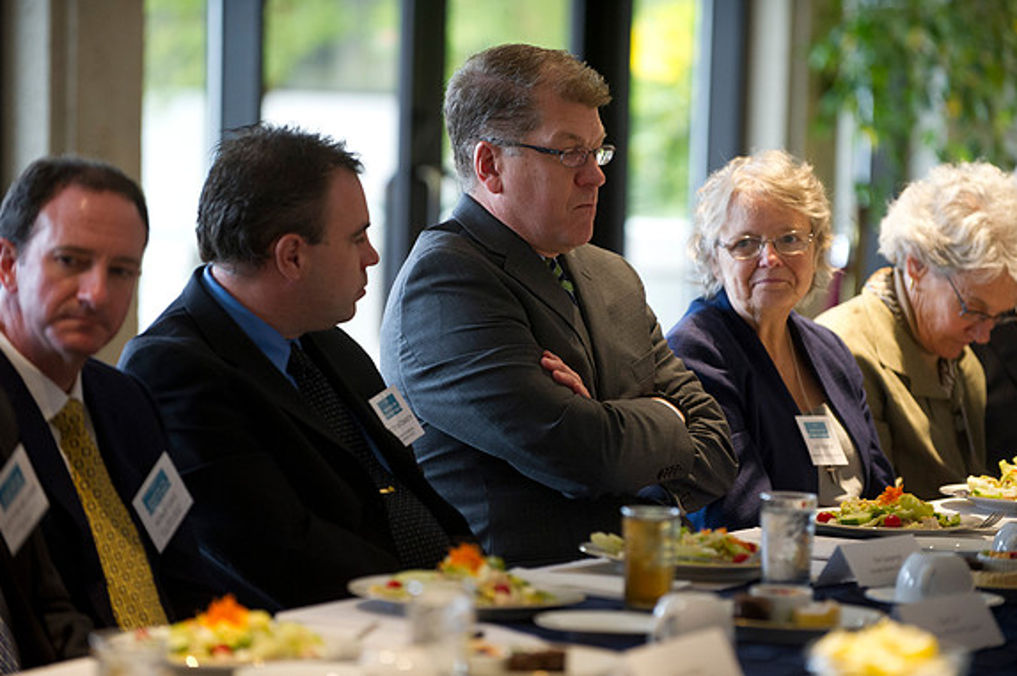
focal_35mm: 157
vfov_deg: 8.7
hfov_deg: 13.1
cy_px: 335
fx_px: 4431
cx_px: 511
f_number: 2.8
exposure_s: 1/80
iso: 2500
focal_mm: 155
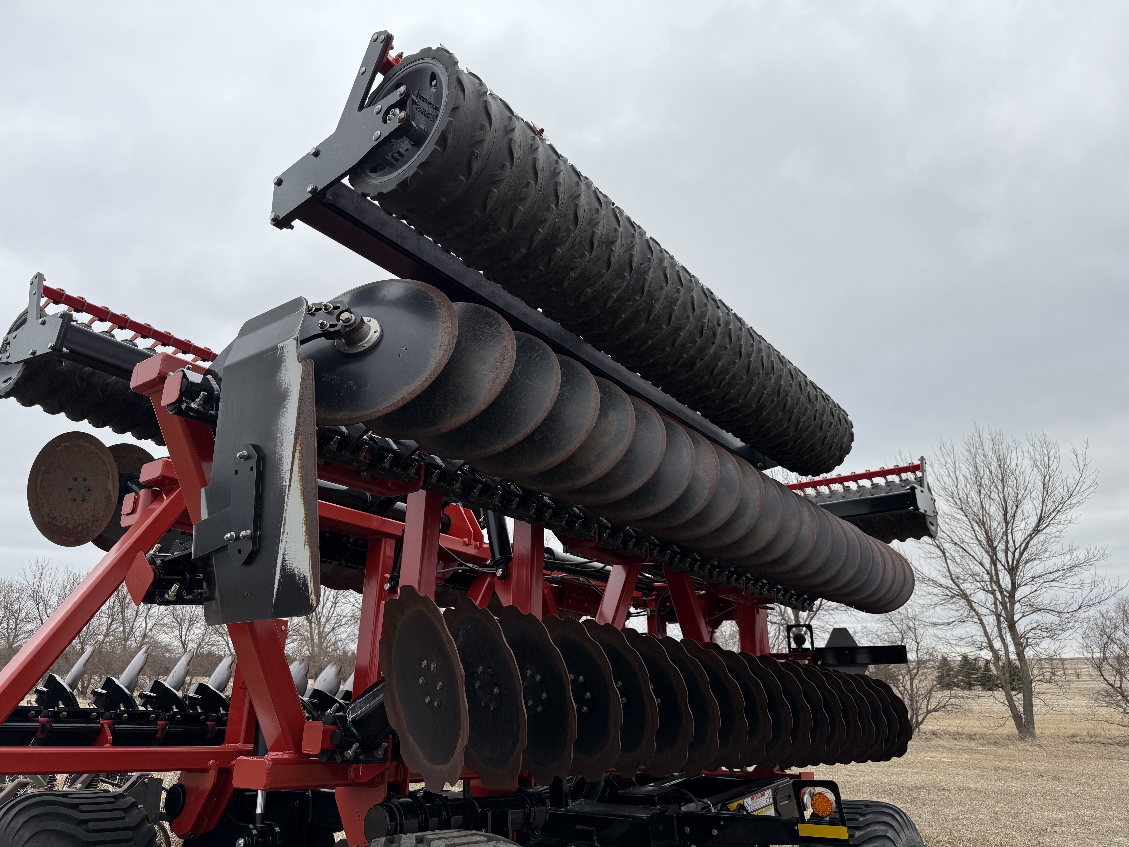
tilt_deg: +17.4
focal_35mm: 24
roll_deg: -0.7
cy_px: 424
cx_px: 564
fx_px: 783
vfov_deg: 56.8
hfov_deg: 71.6
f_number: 1.78
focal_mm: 6.76
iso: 80
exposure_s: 1/2232
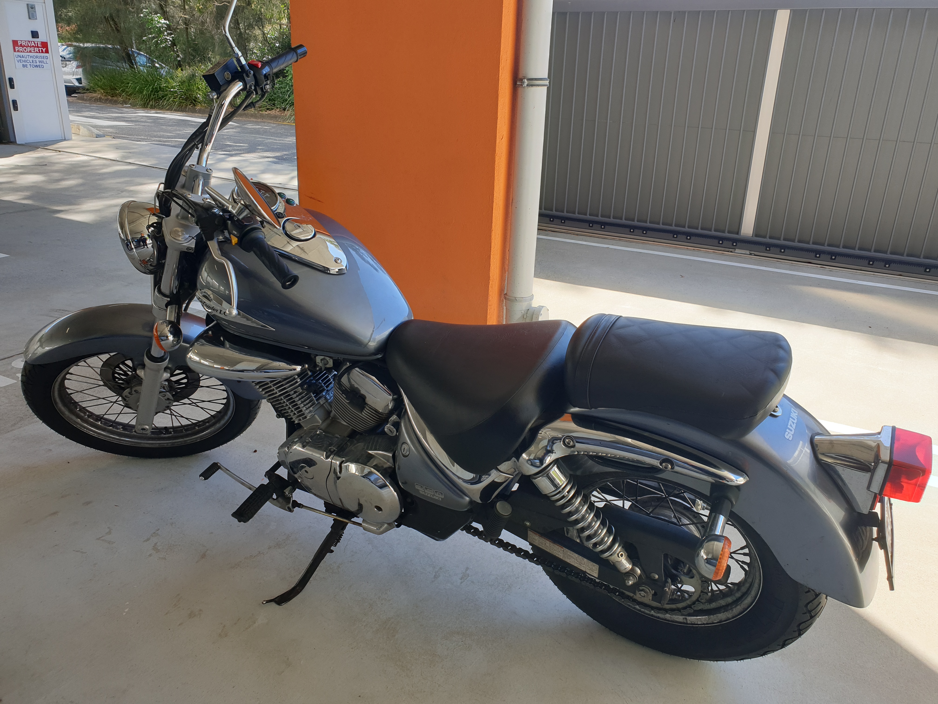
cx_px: 469
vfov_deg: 53.1
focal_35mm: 26
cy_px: 352
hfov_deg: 67.3
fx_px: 705
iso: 50
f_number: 2.4
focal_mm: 4.3
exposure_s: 1/241
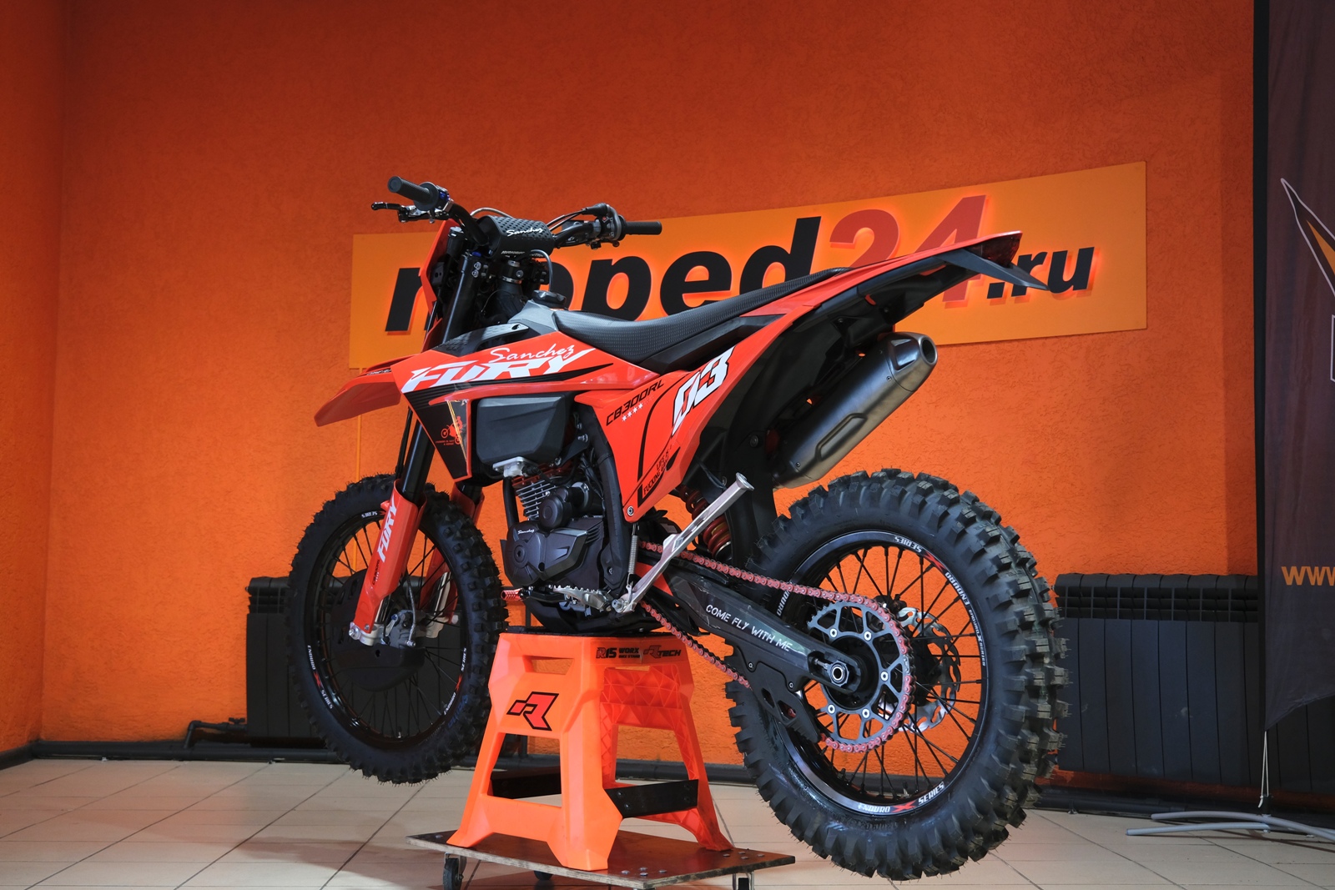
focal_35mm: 41
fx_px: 1520
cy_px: 445
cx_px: 668
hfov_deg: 47.4
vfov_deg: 32.6
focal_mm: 27.5
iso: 1250
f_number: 4
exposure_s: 1/100
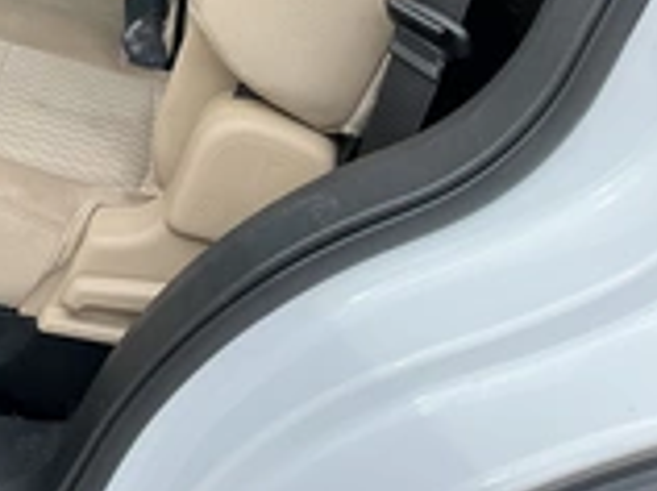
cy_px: -125
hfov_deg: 24.5
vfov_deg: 19.3
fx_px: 1346
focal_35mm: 71
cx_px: -158
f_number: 1.8
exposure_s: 1/172
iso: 25
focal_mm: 3
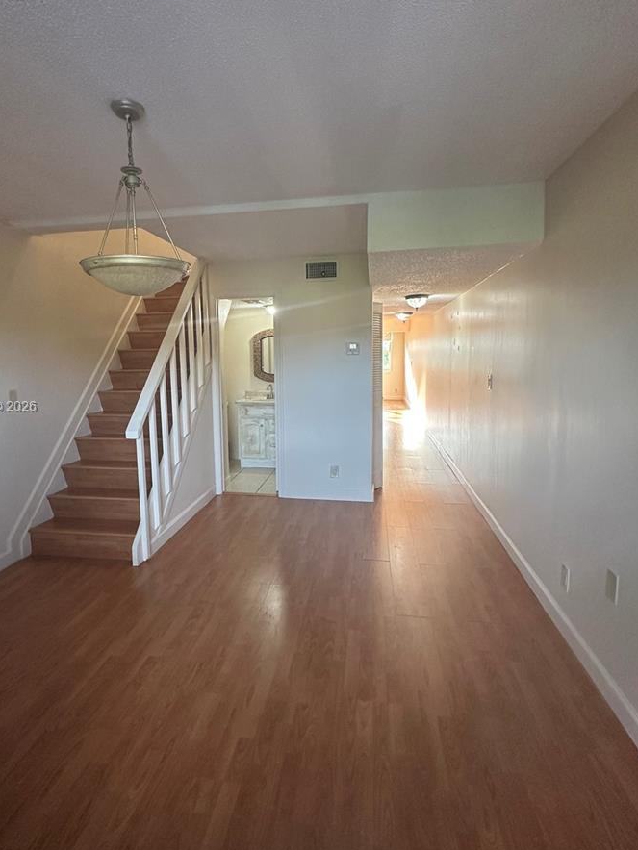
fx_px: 467
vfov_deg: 84.6
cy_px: 408
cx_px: 292
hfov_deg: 68.6
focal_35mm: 19
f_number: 2.2
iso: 250
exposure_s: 1/99
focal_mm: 2.22
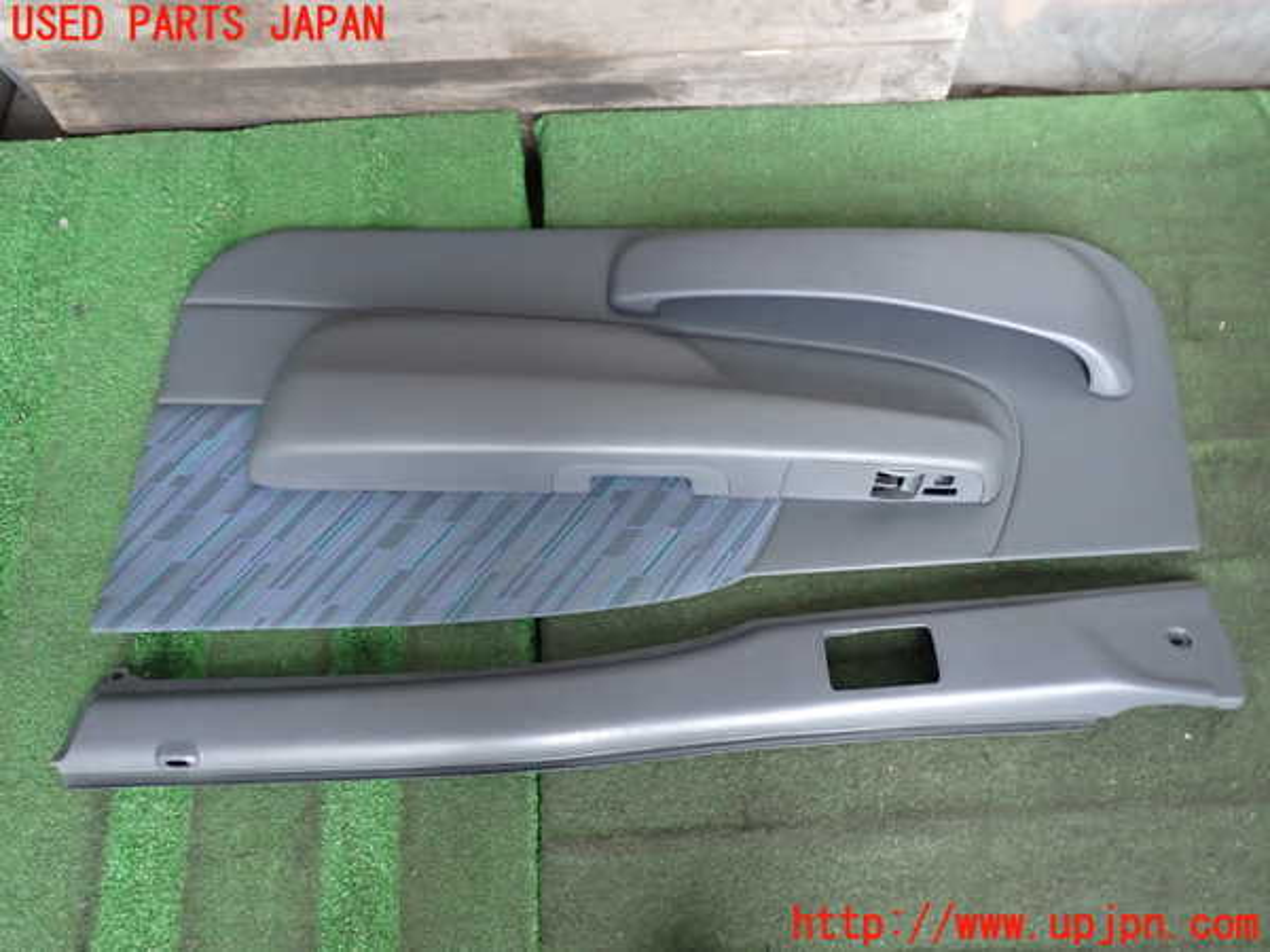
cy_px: 476
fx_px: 1027
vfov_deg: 49.7
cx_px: 635
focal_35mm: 28
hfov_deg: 63.4
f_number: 2.2
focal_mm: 5.05
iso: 500
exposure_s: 1/30
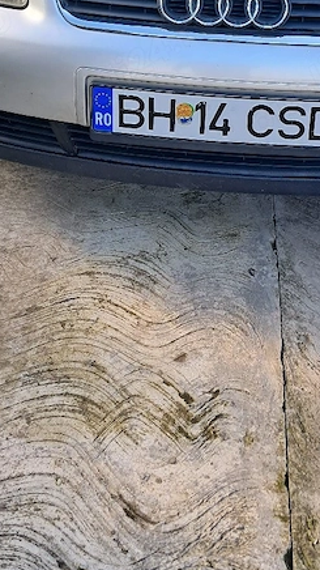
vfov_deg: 37.0
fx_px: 815
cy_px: 103
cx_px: 182
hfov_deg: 22.2
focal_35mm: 54
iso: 50
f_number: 1.8
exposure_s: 1/100
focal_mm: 4
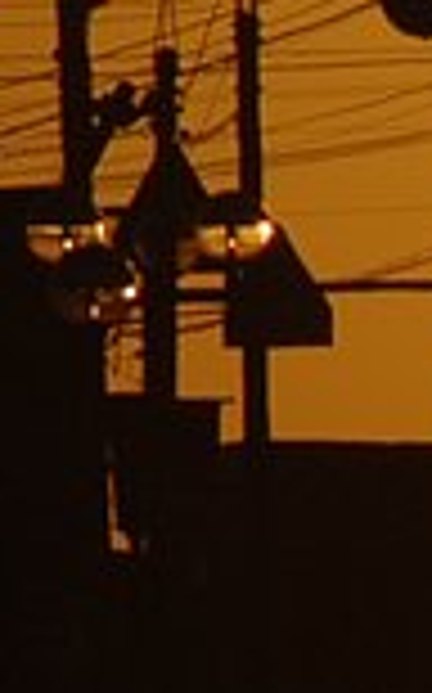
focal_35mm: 3050
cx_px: 999
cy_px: 848
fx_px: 57562
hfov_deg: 0.4
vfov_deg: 0.7
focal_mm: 300
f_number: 13
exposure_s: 1/2000
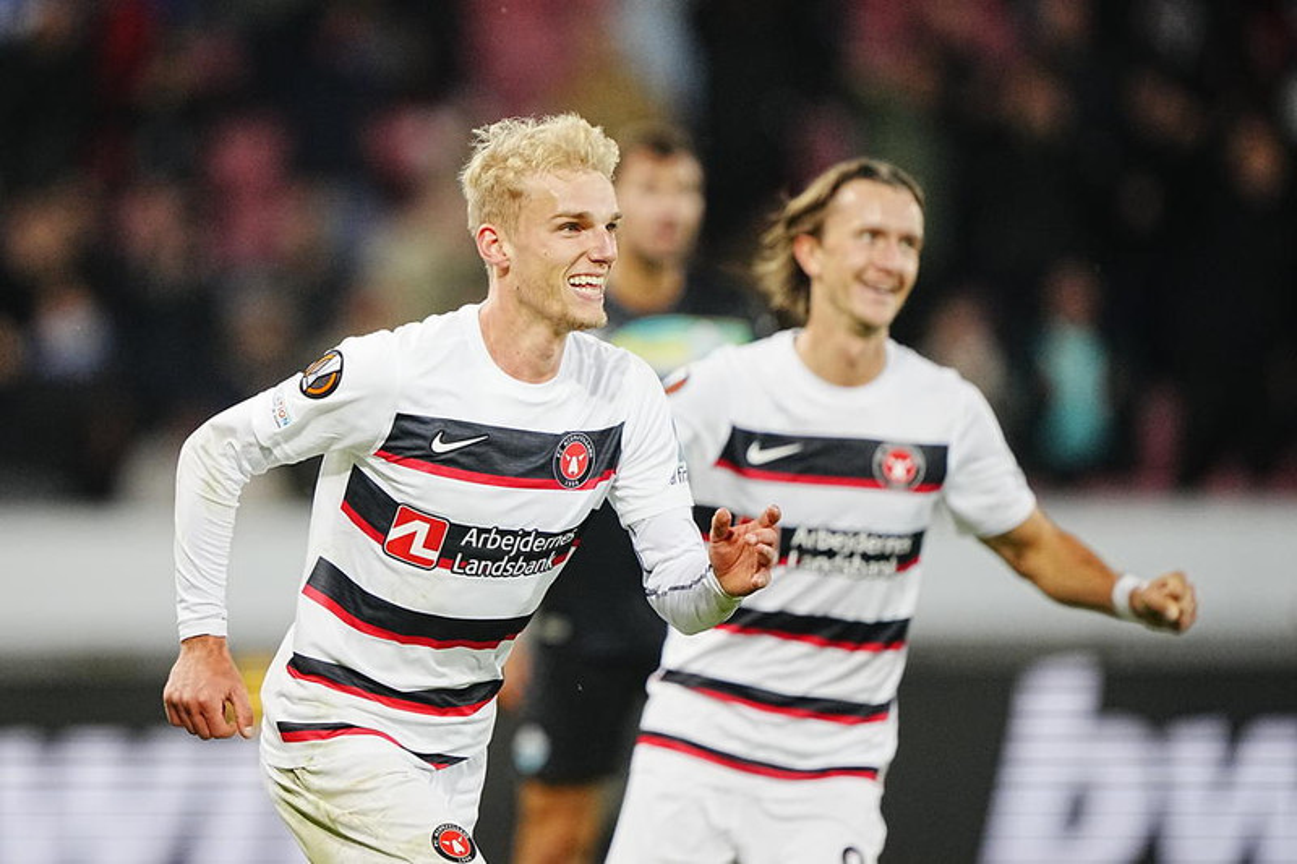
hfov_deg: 5.2
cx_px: 648
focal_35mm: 400
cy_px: 432
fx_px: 14407
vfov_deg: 3.4
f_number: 2.8
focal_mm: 400
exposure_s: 1/2000
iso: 3200
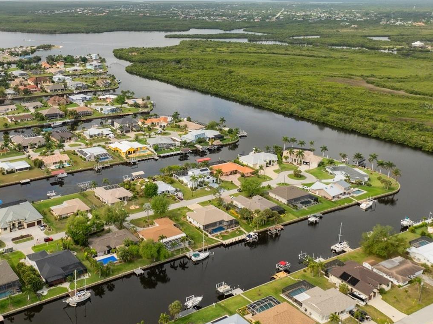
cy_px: 105
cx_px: 122
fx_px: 475
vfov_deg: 37.2
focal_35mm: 38
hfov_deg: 47.6
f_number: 2.8
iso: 100
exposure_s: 1/2500
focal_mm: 12.29
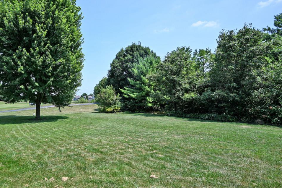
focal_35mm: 22
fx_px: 172
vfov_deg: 57.2
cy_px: 99
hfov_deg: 74.6
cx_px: 81
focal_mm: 14
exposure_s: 1/320
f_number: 6.3
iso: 100
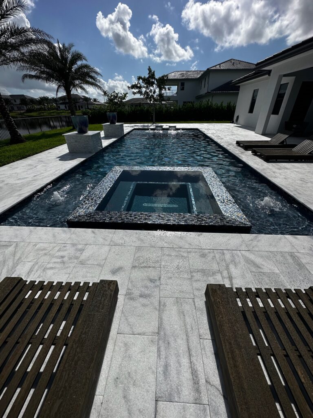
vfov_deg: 102.1
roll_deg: +0.1
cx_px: 156
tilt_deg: -31.8
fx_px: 169
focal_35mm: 14
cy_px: 209
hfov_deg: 85.7
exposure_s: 1/6897
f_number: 2.2
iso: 50
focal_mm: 2.22
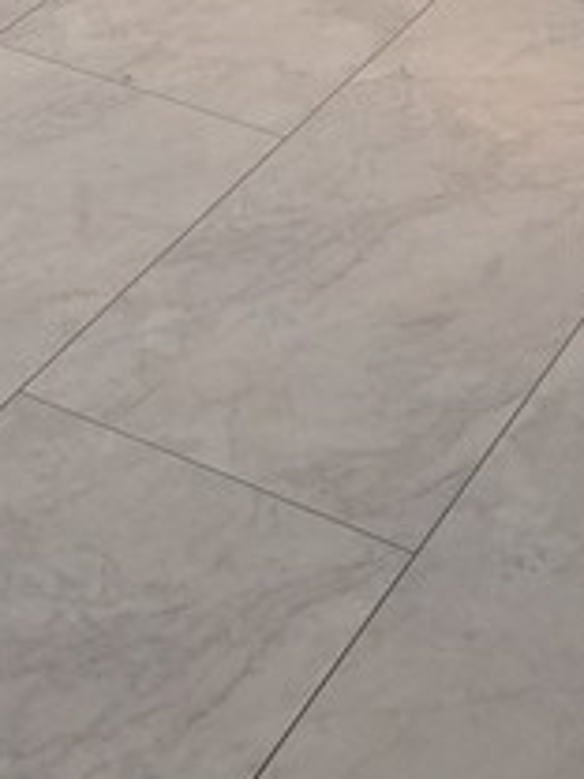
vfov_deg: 14.9
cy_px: -670
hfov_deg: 12.8
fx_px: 2542
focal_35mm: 113
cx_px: -109
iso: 800
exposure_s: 1/100
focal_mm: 6.3
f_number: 1.7
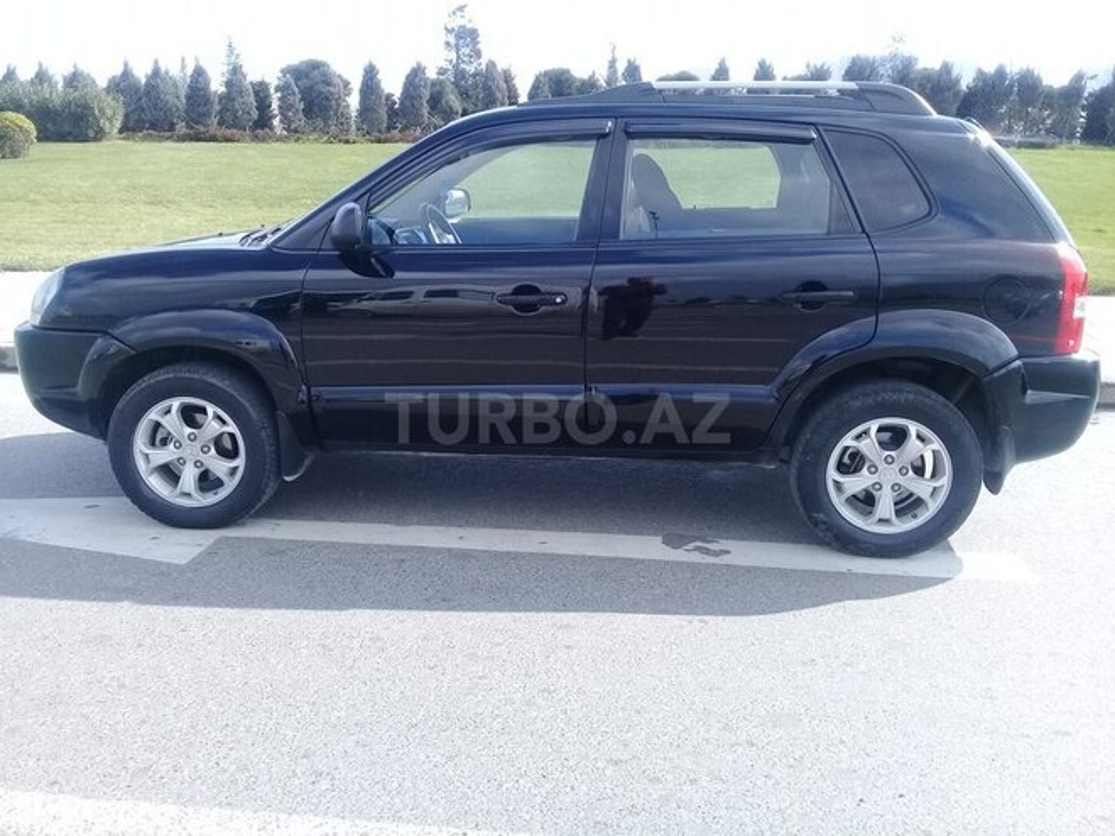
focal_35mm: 31
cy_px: 418
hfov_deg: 58.4
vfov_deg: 45.4
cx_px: 558
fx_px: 999
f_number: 2.2
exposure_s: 1/492
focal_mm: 3.3
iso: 50
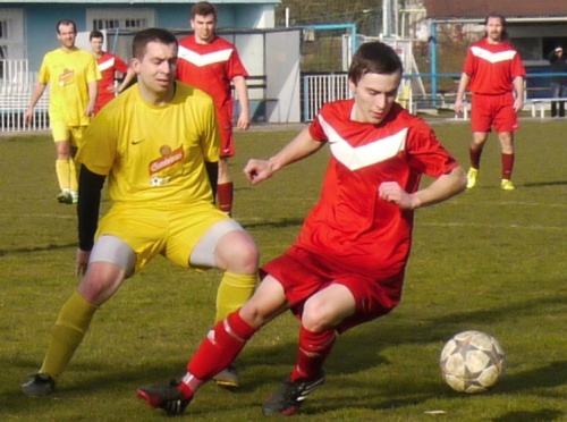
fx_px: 719
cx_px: 284
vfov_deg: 32.7
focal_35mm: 44
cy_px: 211
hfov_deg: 43.1
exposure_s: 1/1300
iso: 400
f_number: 6.3
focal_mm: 22
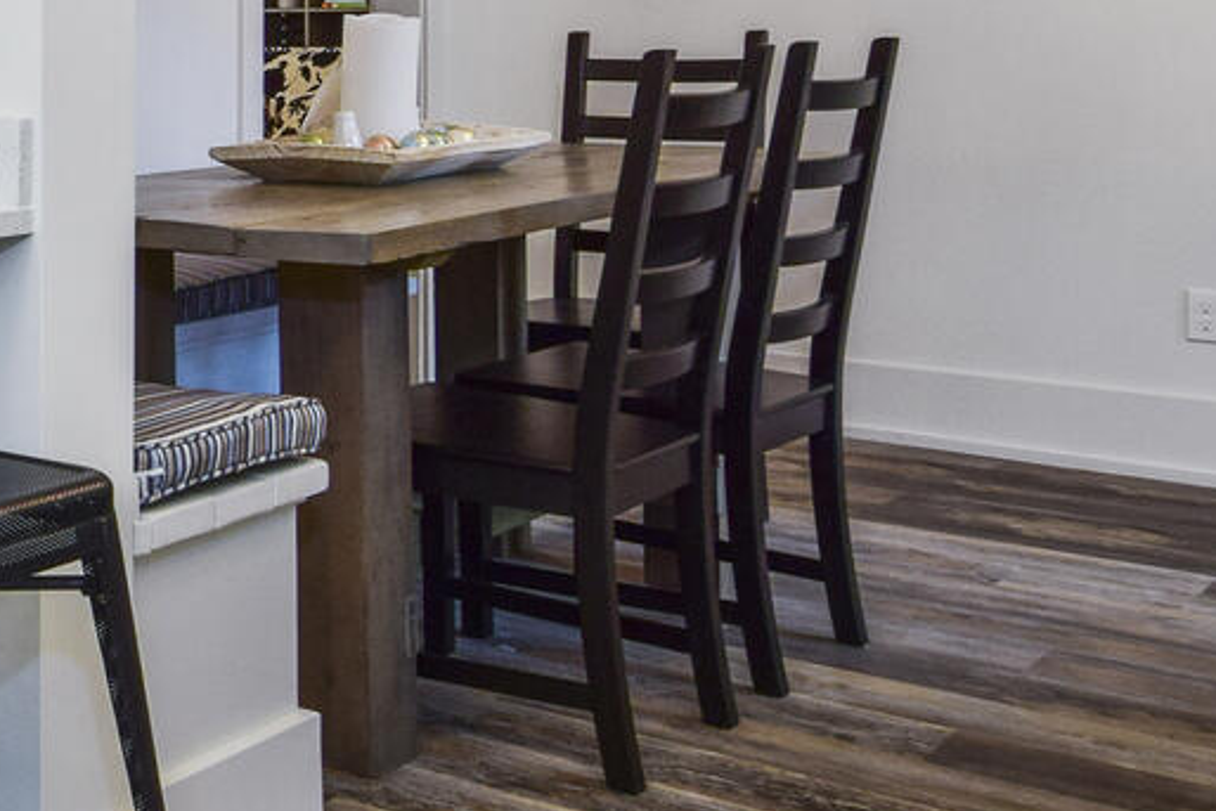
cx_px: -360
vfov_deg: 23.4
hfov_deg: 29.0
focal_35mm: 56
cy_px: 33
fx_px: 1892
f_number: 7.1
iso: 320
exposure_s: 1/10
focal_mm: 10
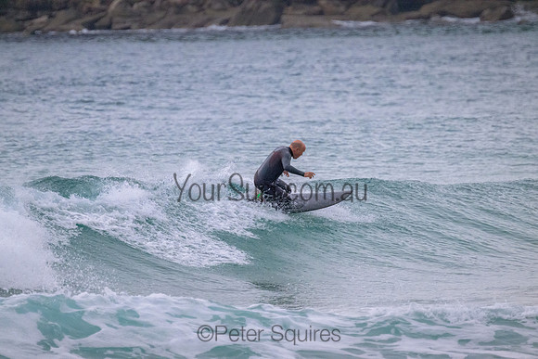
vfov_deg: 1.7
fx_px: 11958
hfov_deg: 2.6
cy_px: 180
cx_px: 269
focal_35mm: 800
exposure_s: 1/640
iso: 7200
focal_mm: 800
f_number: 11
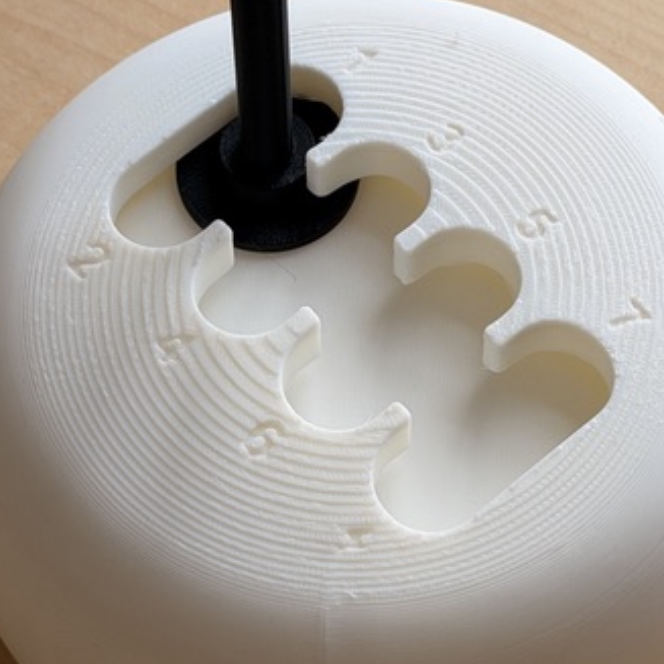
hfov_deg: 13.1
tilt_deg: -60.5
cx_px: 380
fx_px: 2886
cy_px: 254
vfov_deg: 13.1
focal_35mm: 133
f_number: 1.78
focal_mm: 6.76
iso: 50
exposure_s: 1/156
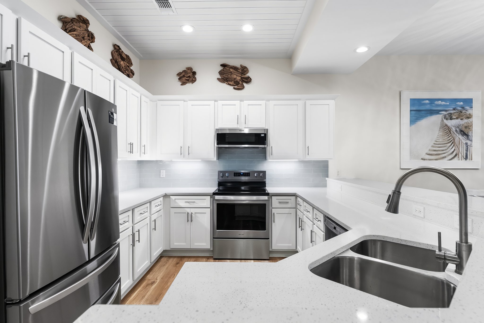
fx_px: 251
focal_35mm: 19
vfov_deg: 65.4
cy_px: 162
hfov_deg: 87.8
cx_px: 242
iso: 12800
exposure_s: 1/25
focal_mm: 18.7
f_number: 8
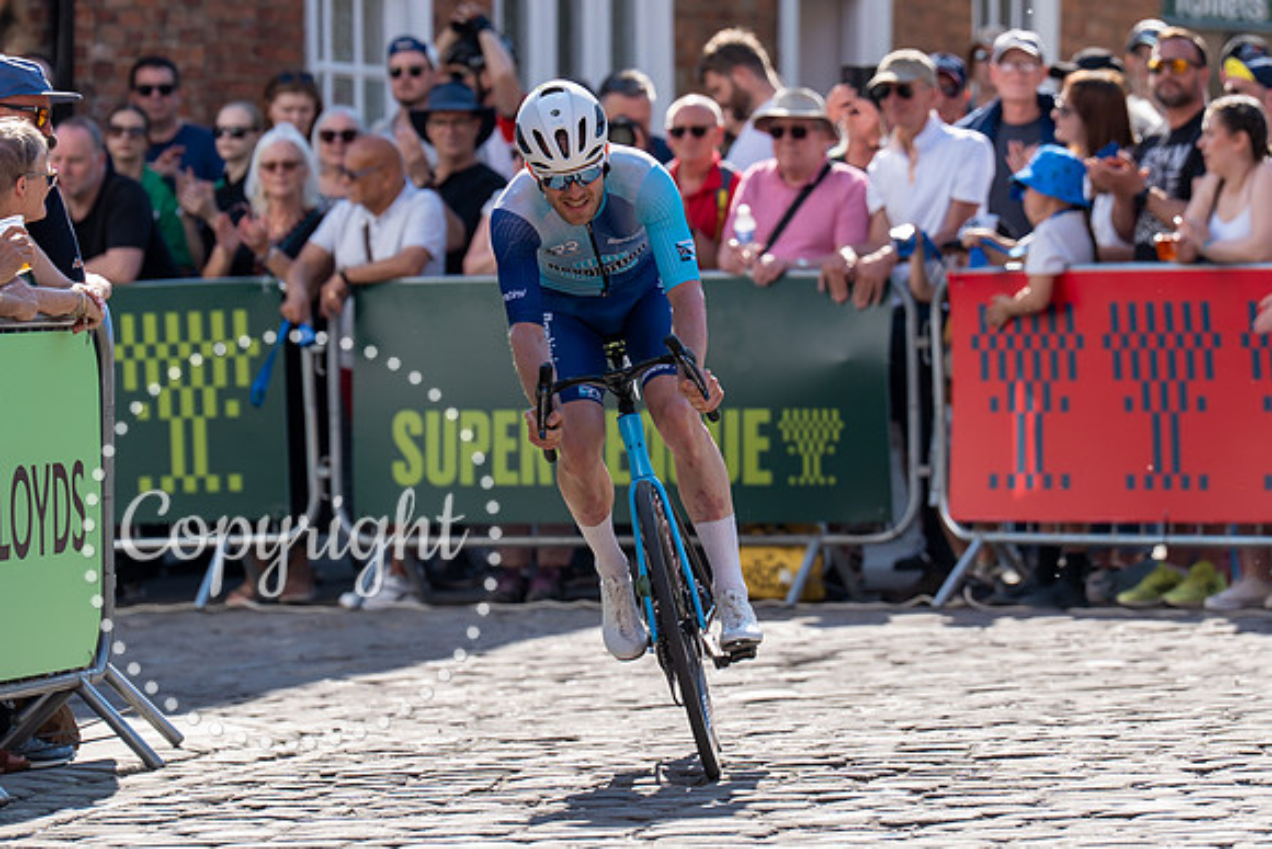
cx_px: 693
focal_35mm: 320
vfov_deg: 4.3
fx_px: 11301
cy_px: 367
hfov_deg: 6.4
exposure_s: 1/1000
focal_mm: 178
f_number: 3.5
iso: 125
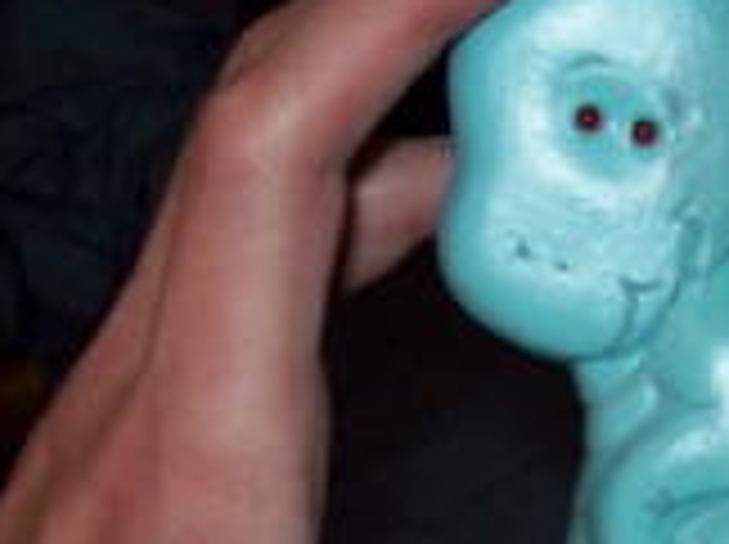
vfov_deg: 16.4
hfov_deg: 21.2
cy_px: 434
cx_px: 747
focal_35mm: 89
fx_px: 1872
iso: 80
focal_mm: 6
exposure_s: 1/64
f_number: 2.7
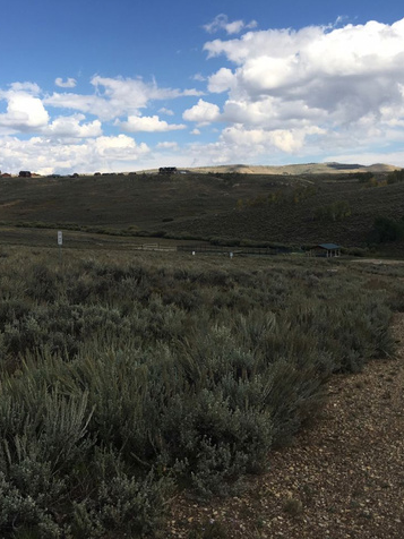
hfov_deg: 36.6
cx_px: 146
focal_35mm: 39
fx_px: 607
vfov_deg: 47.9
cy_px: 268
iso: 25
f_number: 2.2
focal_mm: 4.15
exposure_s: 1/1261
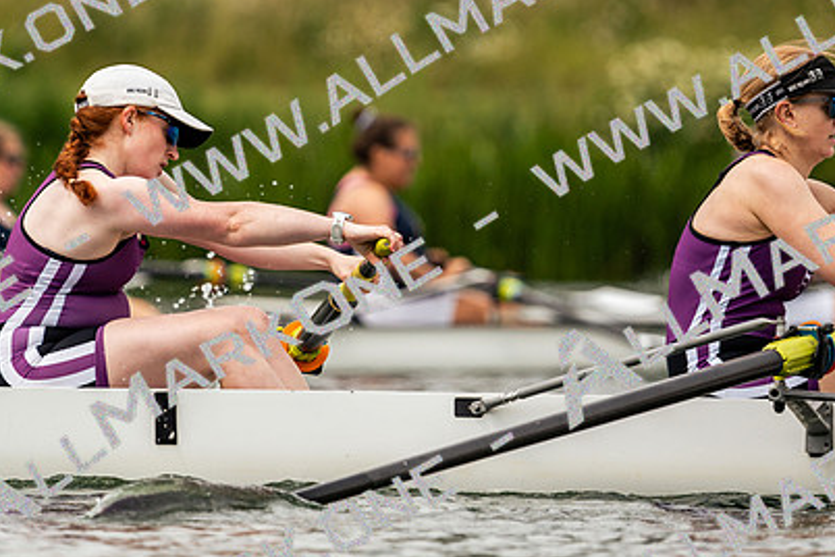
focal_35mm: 711
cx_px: 380
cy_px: 232
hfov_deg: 2.9
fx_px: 16490
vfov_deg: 1.9
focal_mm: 493
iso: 250
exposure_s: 1/2000
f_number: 6.3
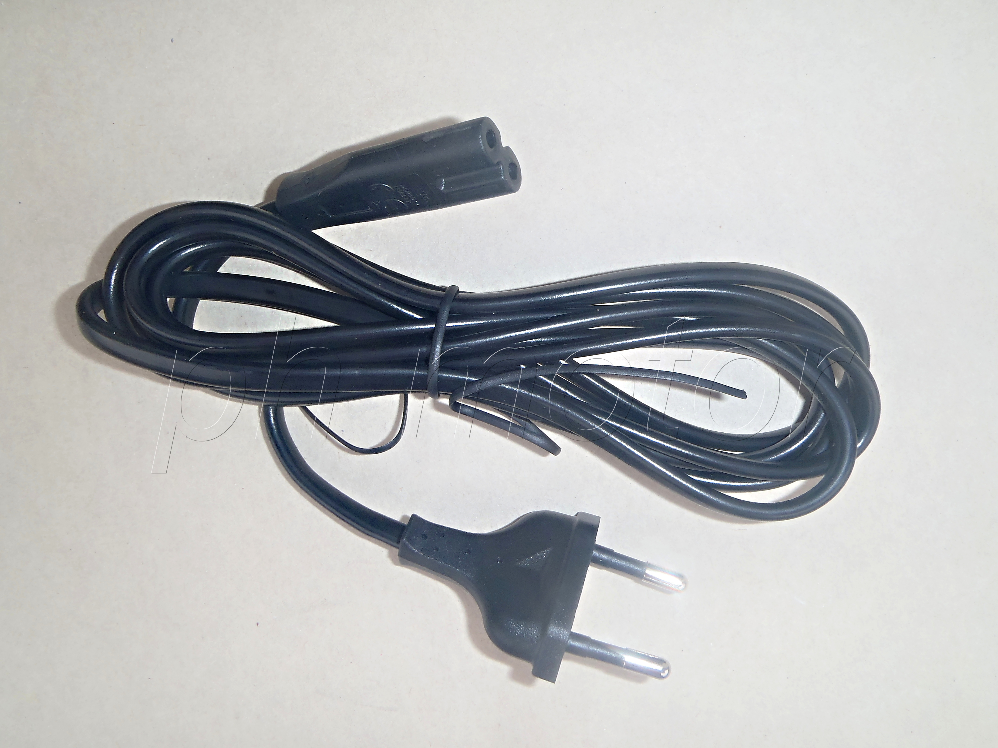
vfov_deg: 49.7
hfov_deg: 63.4
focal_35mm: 28
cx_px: 499
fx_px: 807
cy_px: 374
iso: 80
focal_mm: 5
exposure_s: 1/40
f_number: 5.6
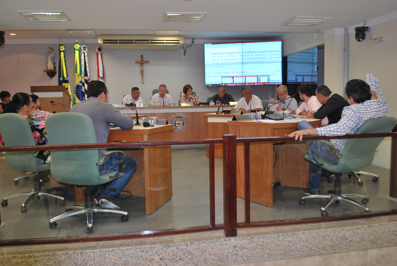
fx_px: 364
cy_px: 133
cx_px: 198
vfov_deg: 40.1
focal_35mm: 33
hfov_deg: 57.2
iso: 200
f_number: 4
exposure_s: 1/60
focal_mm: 22
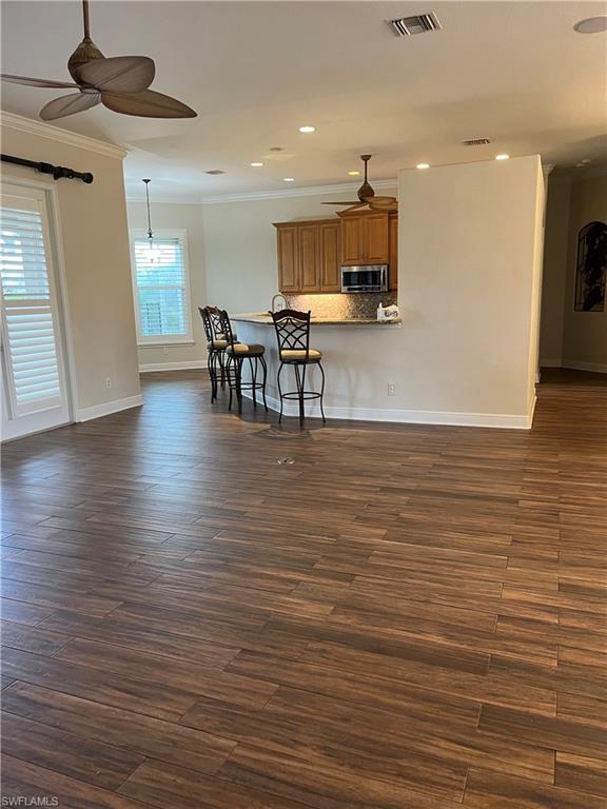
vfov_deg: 67.3
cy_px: 404
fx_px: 608
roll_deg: +2.1
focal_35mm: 26
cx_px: 304
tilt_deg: -10.8
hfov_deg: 53.1
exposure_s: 1/60
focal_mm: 5.1
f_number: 1.6
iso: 250
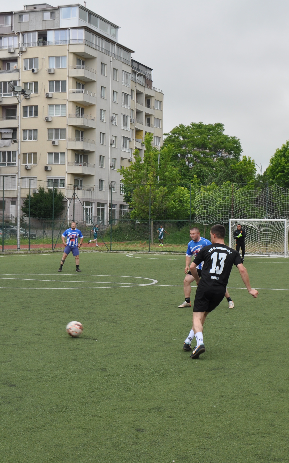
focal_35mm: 60
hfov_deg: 21.6
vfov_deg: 34.0
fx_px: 756
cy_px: 231
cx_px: 163
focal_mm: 26
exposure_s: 1/250
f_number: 8
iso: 200
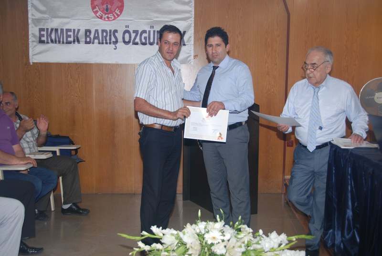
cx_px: 191
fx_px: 447
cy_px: 128
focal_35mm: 42
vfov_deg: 32.0
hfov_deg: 46.3
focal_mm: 28
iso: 200
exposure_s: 1/60
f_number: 4
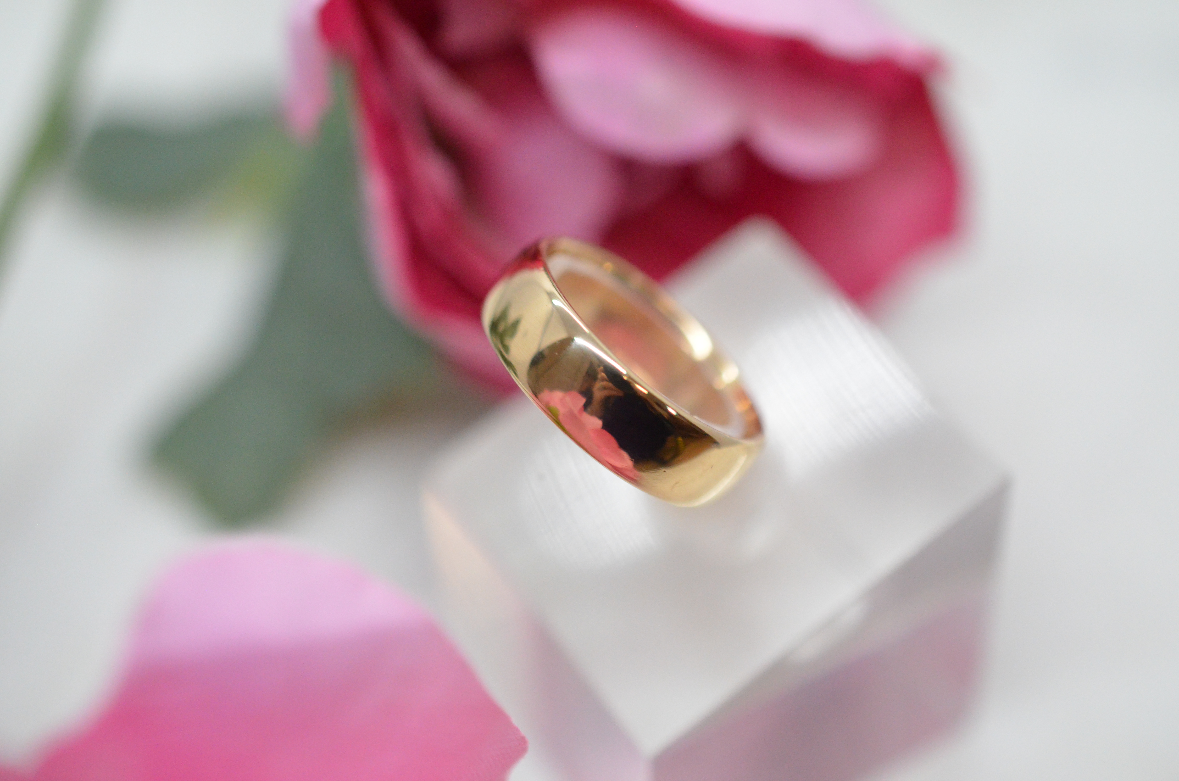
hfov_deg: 33.5
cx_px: 590
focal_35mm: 60
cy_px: 390
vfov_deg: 22.5
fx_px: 1961
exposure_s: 1/2000
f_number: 4
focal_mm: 40
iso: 3200
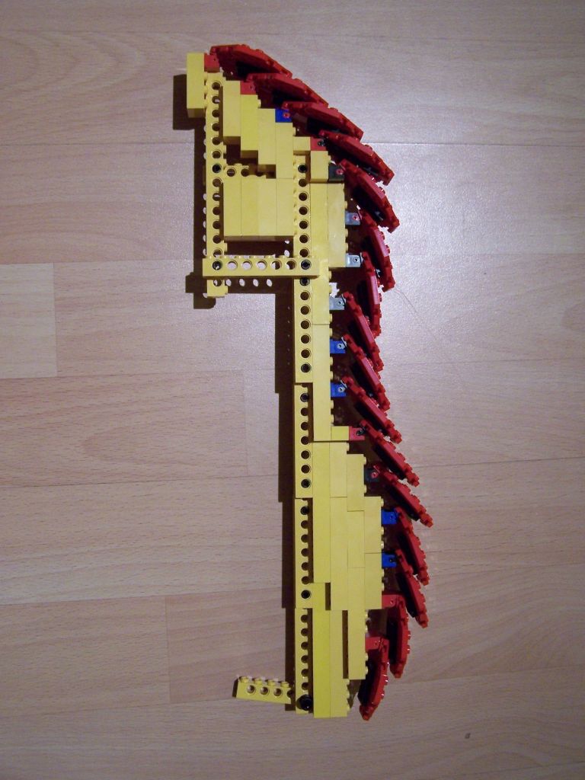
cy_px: 390
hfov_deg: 37.7
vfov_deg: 49.0
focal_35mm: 38
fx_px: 856
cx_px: 292
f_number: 2.8
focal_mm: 6.3
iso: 140
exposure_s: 1/10
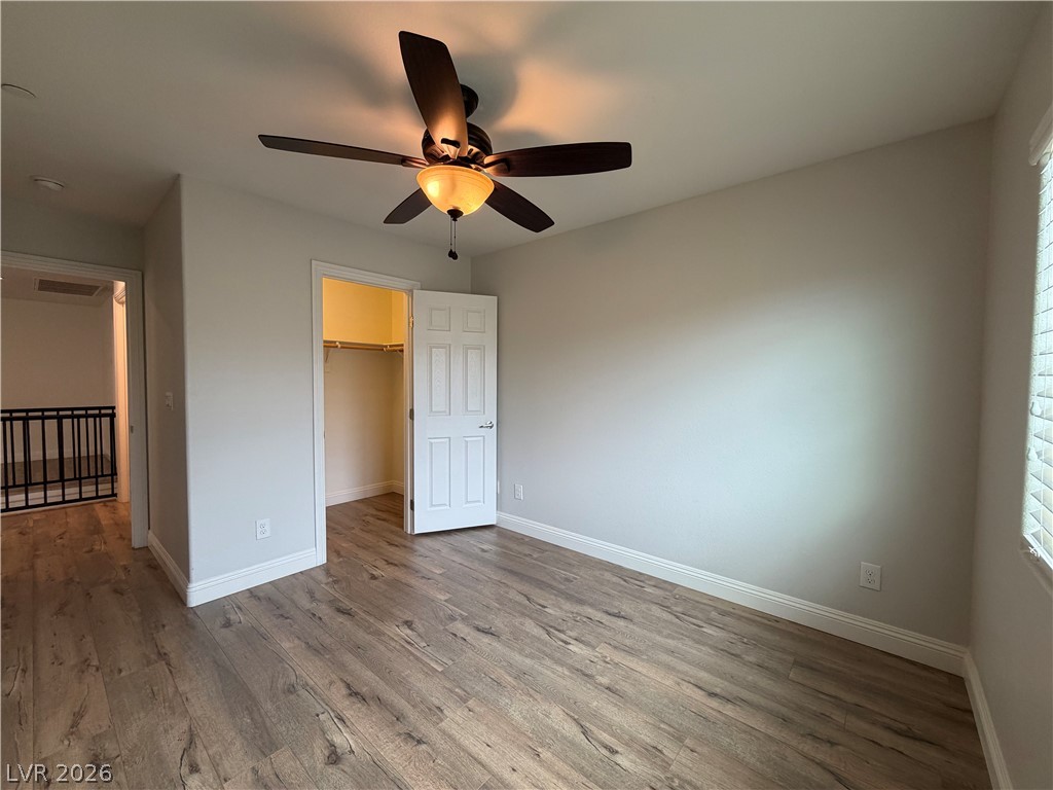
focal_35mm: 14
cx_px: 526
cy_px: 395
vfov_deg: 85.7
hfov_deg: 102.1
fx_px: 426
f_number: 2.2
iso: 160
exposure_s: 1/120
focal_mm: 2.22
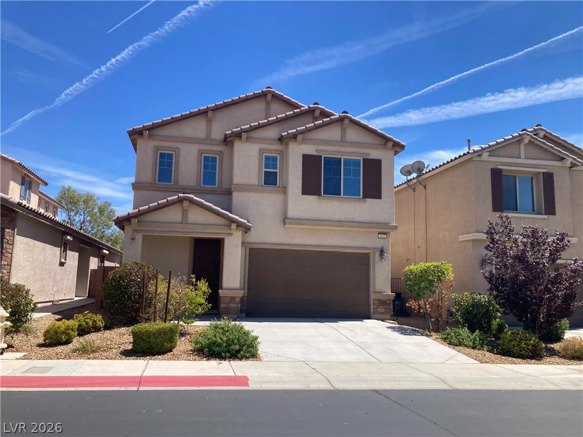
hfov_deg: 63.4
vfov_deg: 49.7
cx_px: 292
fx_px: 472
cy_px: 218
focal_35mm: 28
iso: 20
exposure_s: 1/1845
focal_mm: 3.99
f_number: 1.8
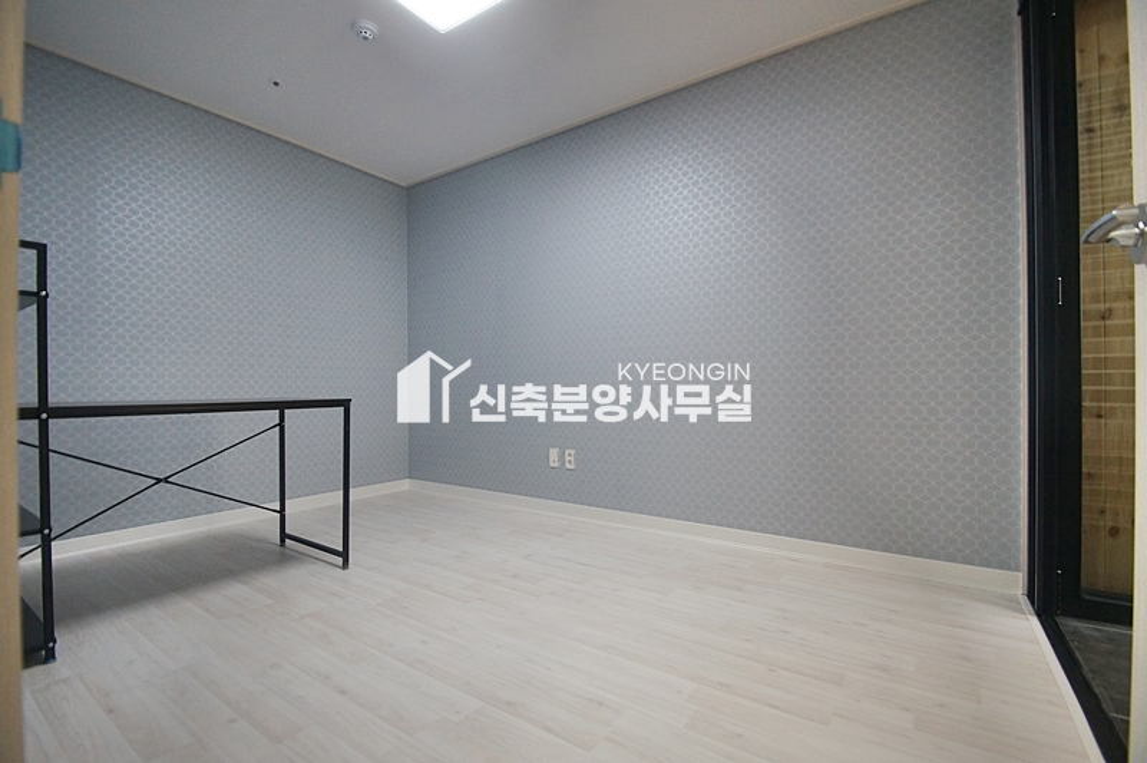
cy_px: 382
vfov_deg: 72.0
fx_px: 525
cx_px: 574
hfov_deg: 95.0
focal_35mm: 16
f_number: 3.5
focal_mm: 11
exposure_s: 1/160
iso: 800
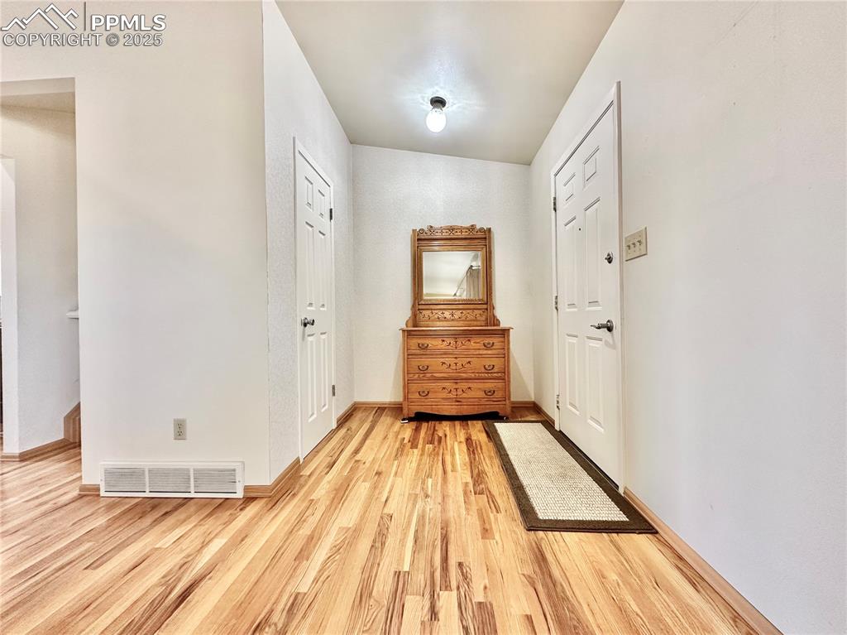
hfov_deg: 102.1
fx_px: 342
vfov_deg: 85.6
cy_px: 318
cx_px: 424
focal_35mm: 14
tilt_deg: +0.2
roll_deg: +1.8
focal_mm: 2.22
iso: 160
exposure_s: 1/60
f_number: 2.2
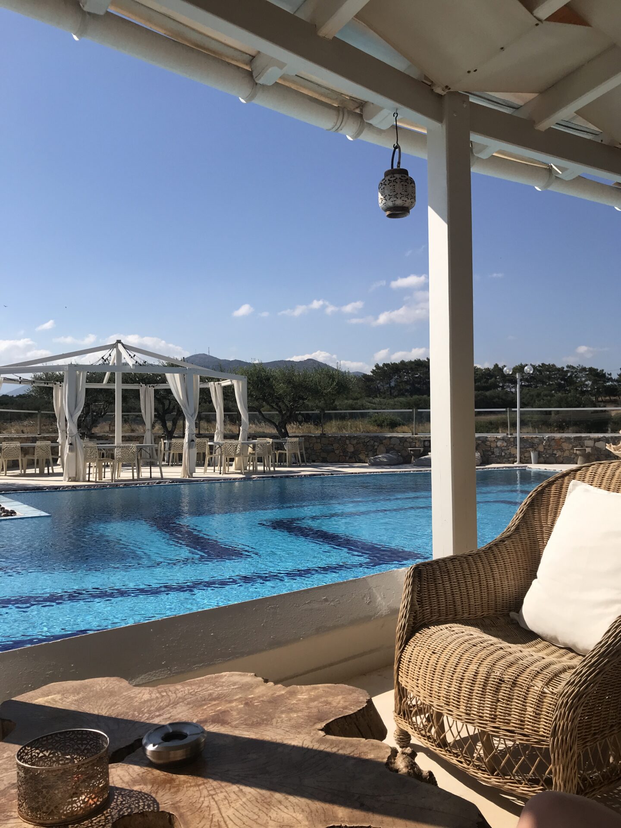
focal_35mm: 28
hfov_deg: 49.7
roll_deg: -0.3
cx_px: 310
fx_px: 670
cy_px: 414
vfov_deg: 63.4
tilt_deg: +1.4
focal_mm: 3.99
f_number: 1.8
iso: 20
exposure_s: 1/4367
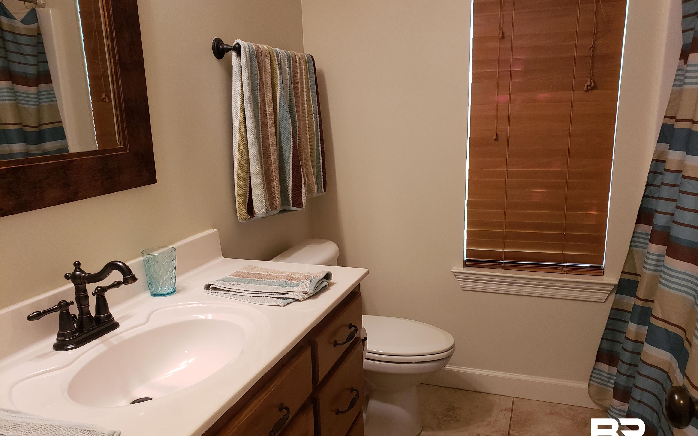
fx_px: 533
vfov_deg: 44.5
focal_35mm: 28
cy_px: 230
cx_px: 352
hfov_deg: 66.5
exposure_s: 1/24
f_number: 2.4
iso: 250
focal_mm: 4.3
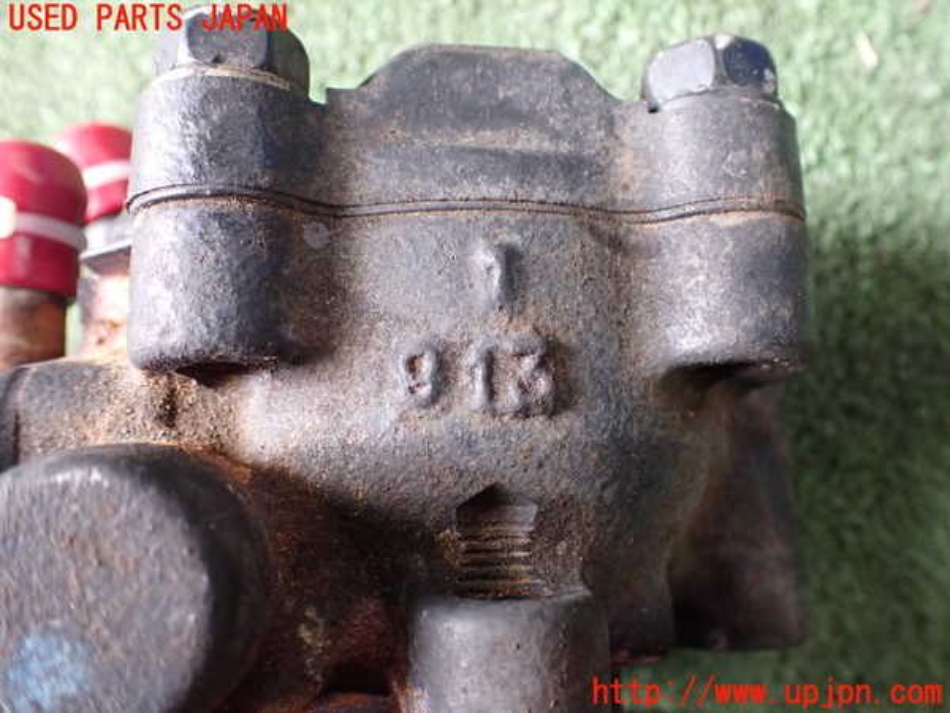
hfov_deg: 60.0
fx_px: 823
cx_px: 475
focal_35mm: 30
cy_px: 356
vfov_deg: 46.8
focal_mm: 5.4
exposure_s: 1/125
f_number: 2.3
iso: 800
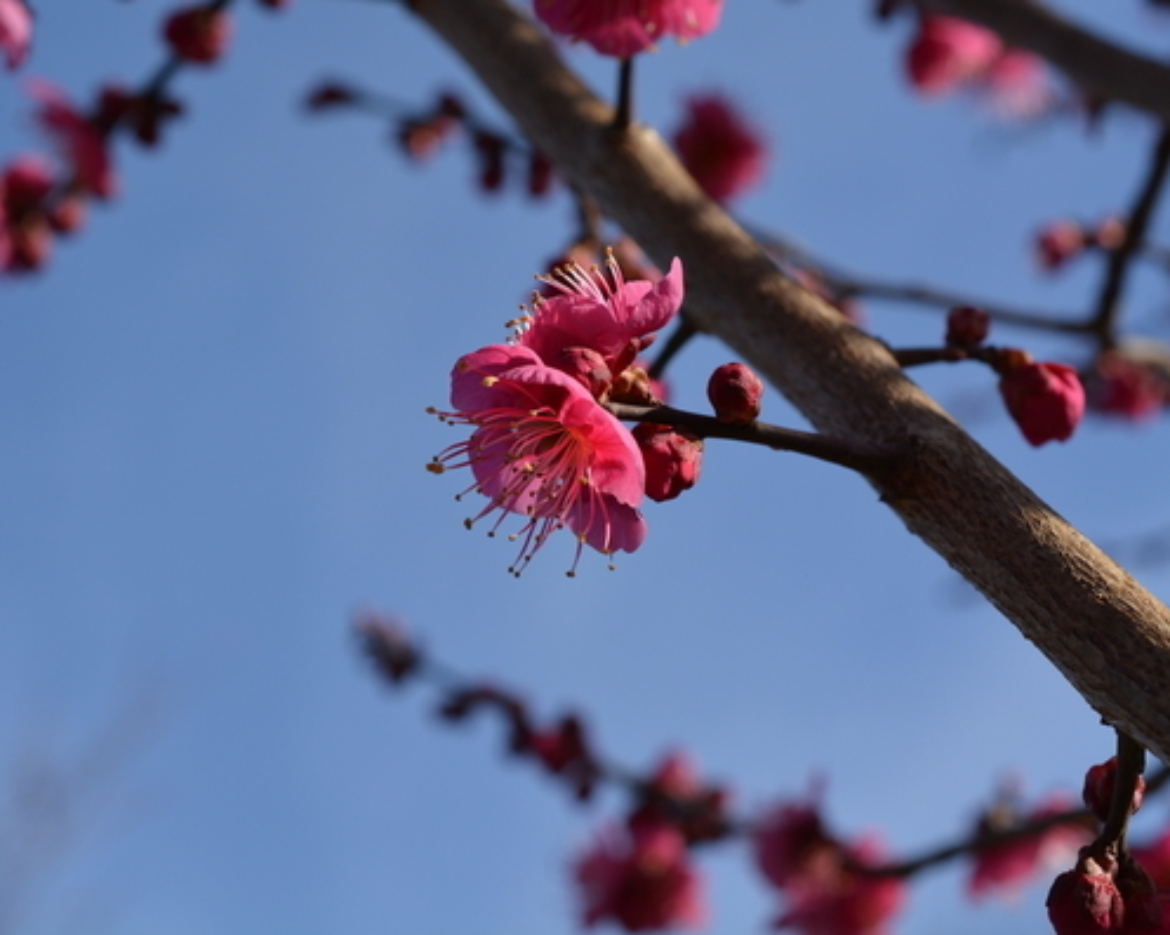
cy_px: 466
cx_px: 487
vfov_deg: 22.5
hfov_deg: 27.9
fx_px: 2353
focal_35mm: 68
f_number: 8
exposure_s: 1/250
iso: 100
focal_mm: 40
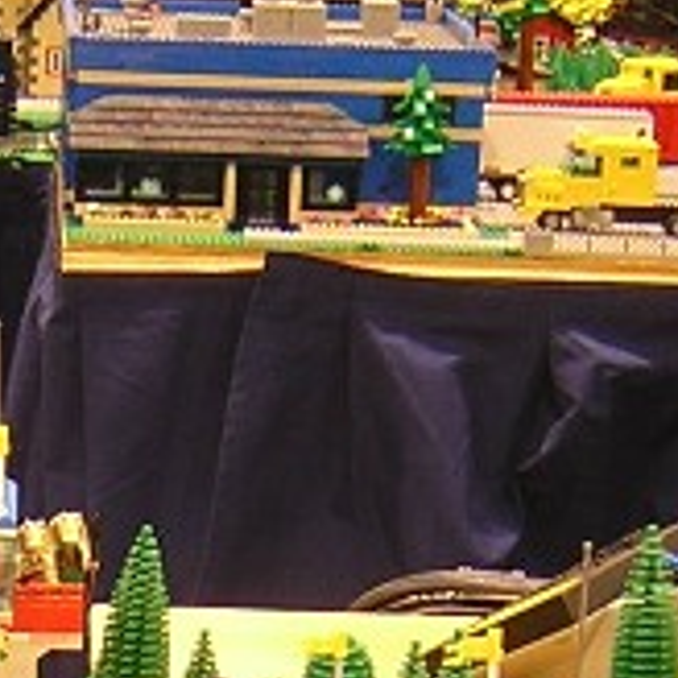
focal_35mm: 172
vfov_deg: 10.0
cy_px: 790
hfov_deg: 10.1
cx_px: 153
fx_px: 3811
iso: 100
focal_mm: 5.2
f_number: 2.7
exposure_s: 1/5.4
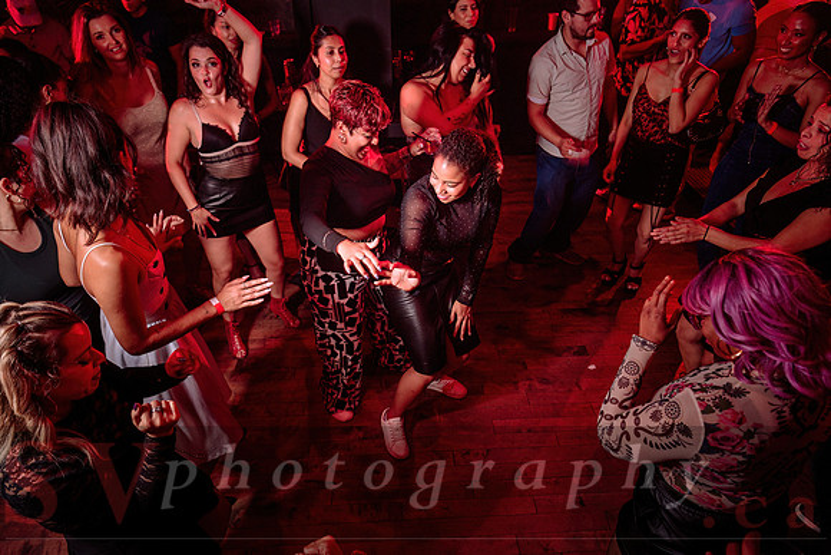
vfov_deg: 53.2
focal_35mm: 24
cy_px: 278
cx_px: 416
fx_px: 554
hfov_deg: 73.7
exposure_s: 1/40
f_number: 3.2
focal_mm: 24
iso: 800
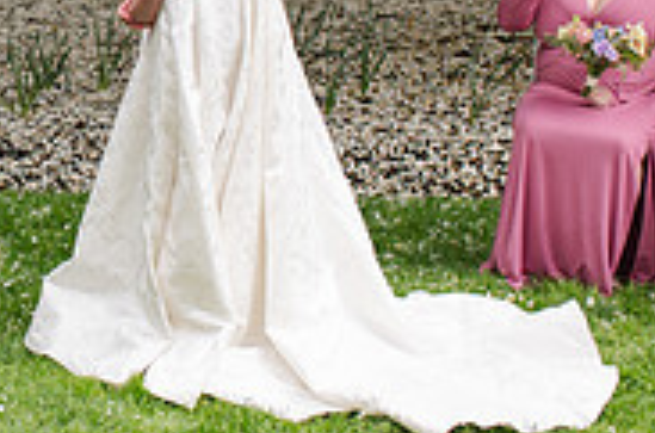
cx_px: -100
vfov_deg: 10.8
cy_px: 32
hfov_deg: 15.8
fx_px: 2287
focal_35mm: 126
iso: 110
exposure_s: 1/640
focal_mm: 35
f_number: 3.2
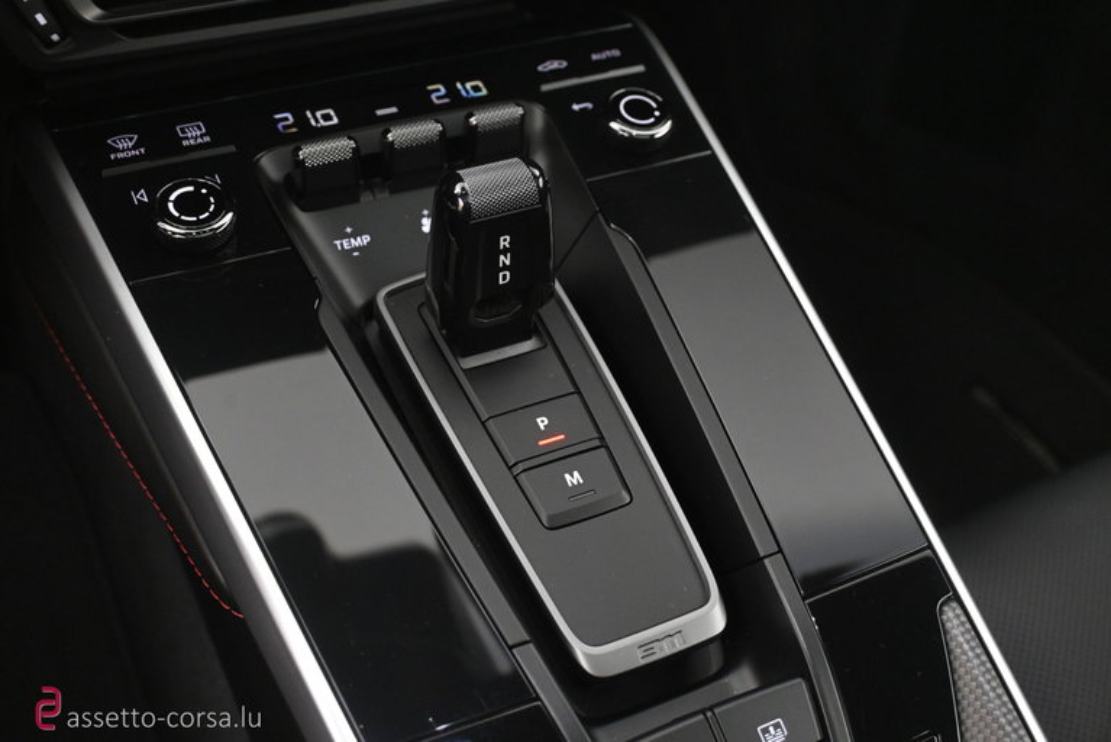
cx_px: 556
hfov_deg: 47.1
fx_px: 1273
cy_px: 371
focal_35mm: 41
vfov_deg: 32.5
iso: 2000
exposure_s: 1/25
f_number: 4.5
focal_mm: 27.5
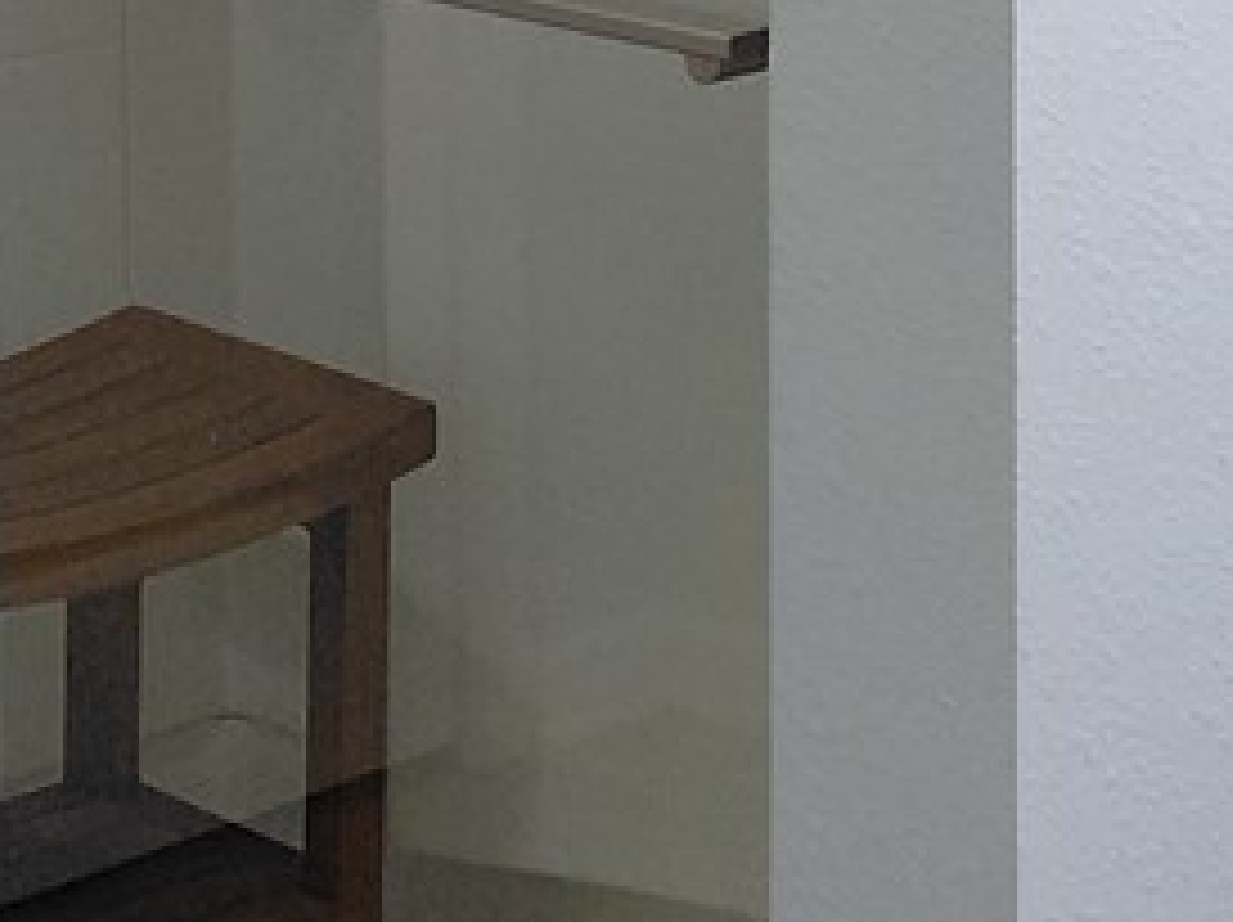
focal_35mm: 146
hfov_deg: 13.5
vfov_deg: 9.8
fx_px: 5196
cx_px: 572
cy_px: -486
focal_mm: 4.69
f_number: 1.8
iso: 160
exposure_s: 1/60
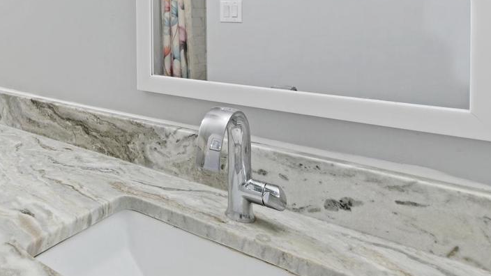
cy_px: 13
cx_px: 43
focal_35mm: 30
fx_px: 391
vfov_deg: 35.9
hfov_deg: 55.2
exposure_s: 1/5
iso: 200
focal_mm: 14
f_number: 5
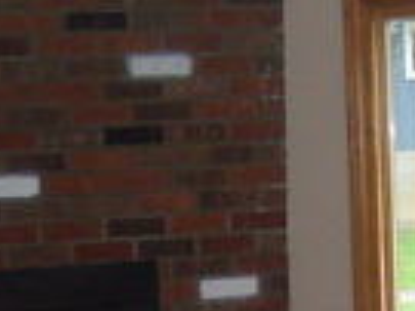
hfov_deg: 11.6
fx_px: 2048
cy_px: 391
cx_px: 172
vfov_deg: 8.6
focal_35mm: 171
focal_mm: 6
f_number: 2.7
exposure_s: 1/60
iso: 200
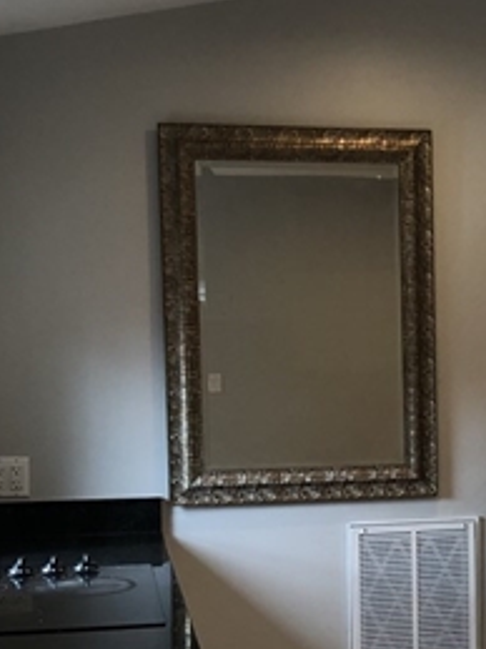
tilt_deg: -3.4
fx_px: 1555
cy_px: 436
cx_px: 486
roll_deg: +0.0
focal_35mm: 83
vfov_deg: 23.5
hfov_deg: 17.4
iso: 25
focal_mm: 3.99
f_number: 1.8
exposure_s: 1/40
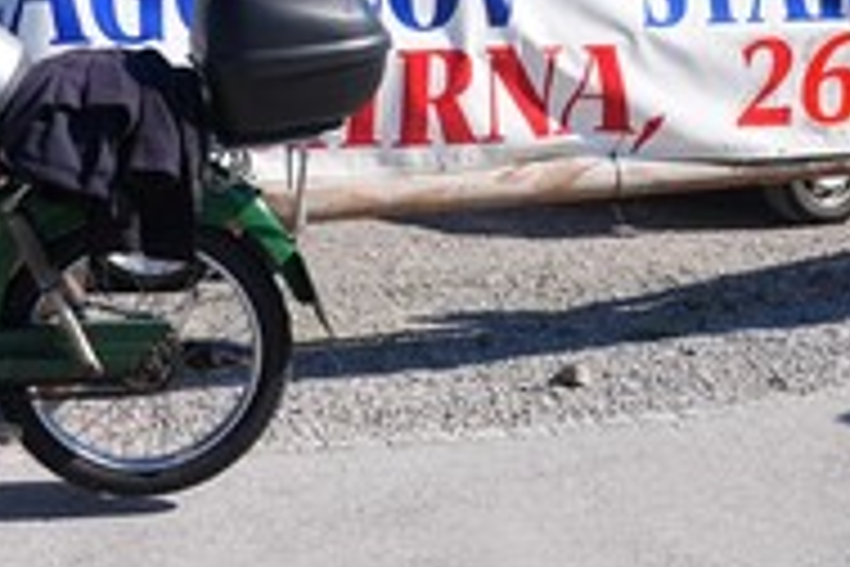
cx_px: 405
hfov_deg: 25.1
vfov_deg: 16.7
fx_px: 1912
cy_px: 72
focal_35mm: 81
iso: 250
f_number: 4.5
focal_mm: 34
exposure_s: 1/2000
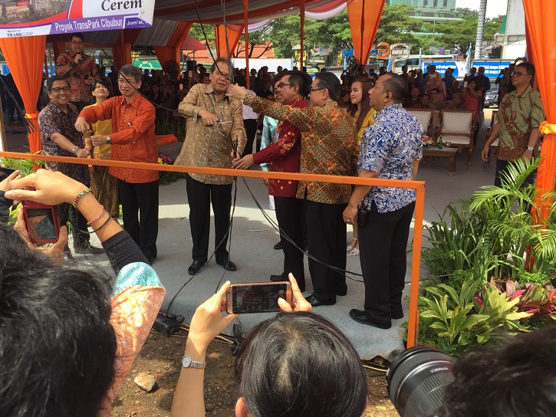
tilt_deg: -16.7
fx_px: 514
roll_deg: -2.5
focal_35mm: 32
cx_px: 263
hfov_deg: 56.8
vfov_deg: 44.2
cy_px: 203
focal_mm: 4.15
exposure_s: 1/670
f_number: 2.2
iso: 32
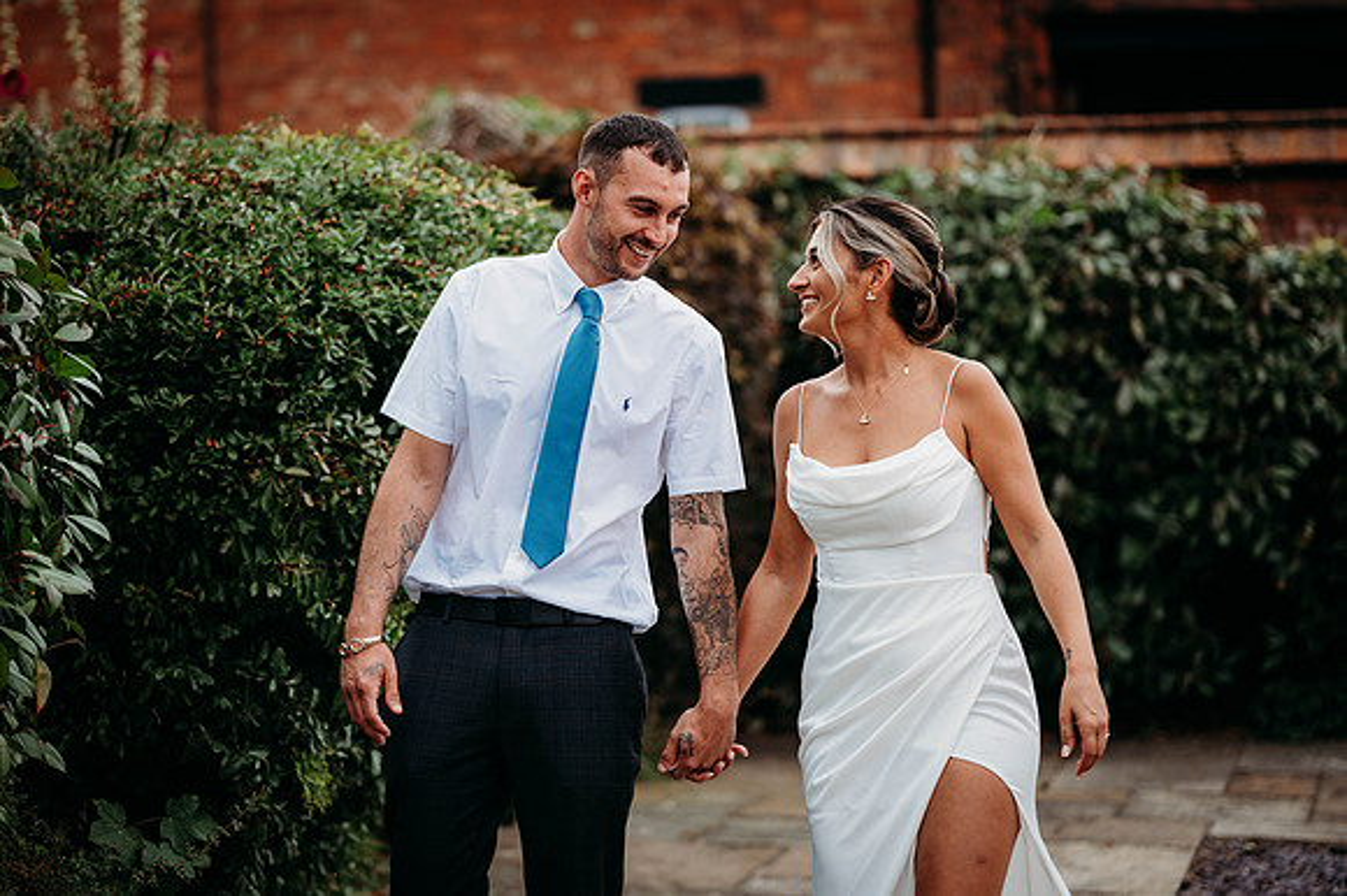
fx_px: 3554
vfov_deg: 14.4
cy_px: 396
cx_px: 603
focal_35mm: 95
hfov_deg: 21.5
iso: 100
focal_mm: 85
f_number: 1.8
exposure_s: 1/1000
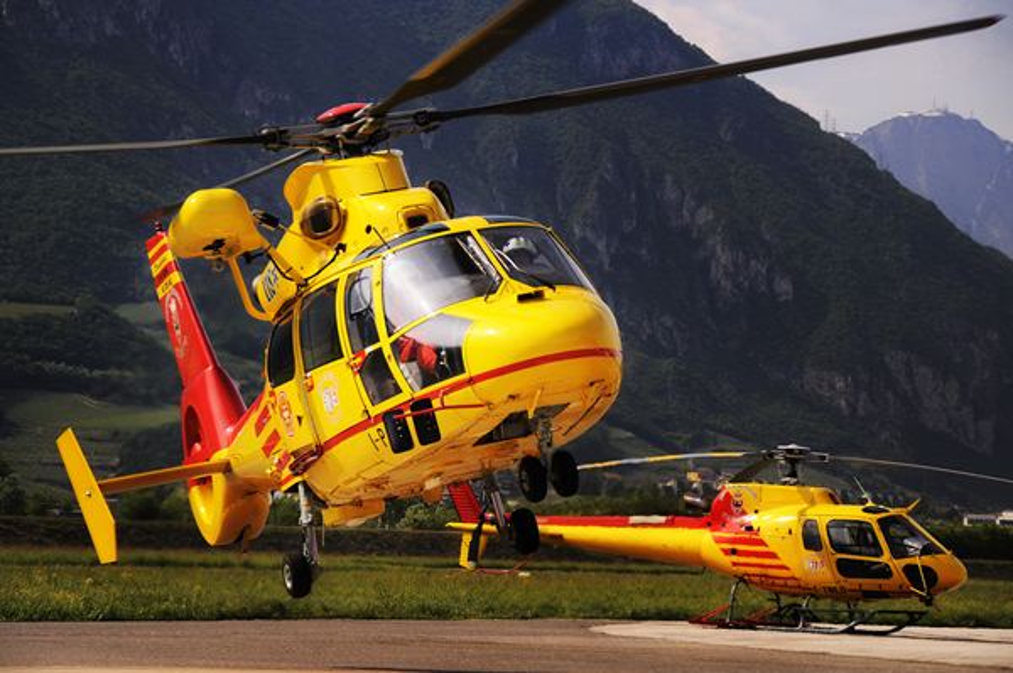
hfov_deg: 15.9
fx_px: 3627
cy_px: 336
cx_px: 506
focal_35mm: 129
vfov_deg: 10.6
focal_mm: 86
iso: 200
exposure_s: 1/1000
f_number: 8
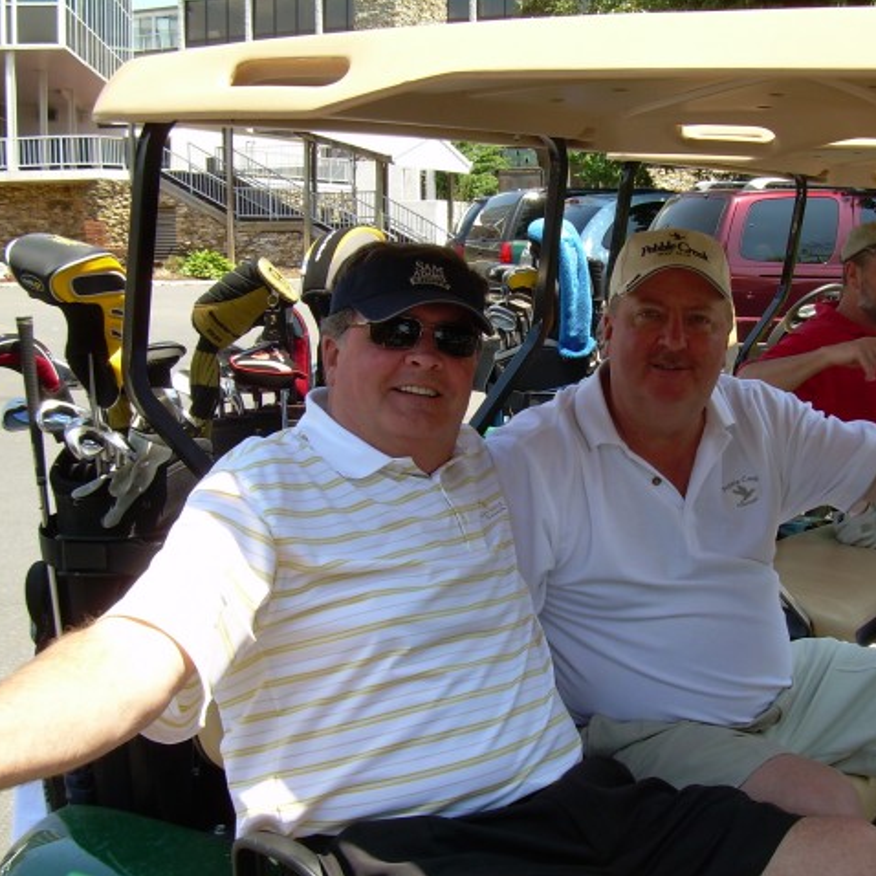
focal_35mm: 45
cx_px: 557
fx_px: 1288
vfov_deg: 37.6
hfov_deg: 37.3
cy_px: 438
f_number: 4.6
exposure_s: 1/162
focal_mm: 6.3
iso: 50
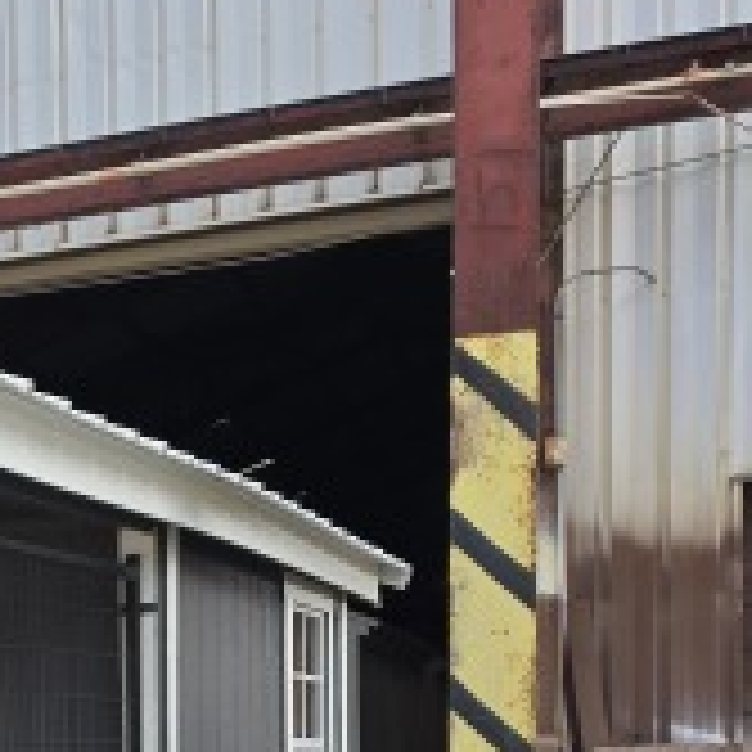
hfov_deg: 19.1
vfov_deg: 20.5
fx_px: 1917
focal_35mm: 78
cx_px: -419
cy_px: 946
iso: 20
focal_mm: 6.5
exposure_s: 1/359
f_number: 1.4
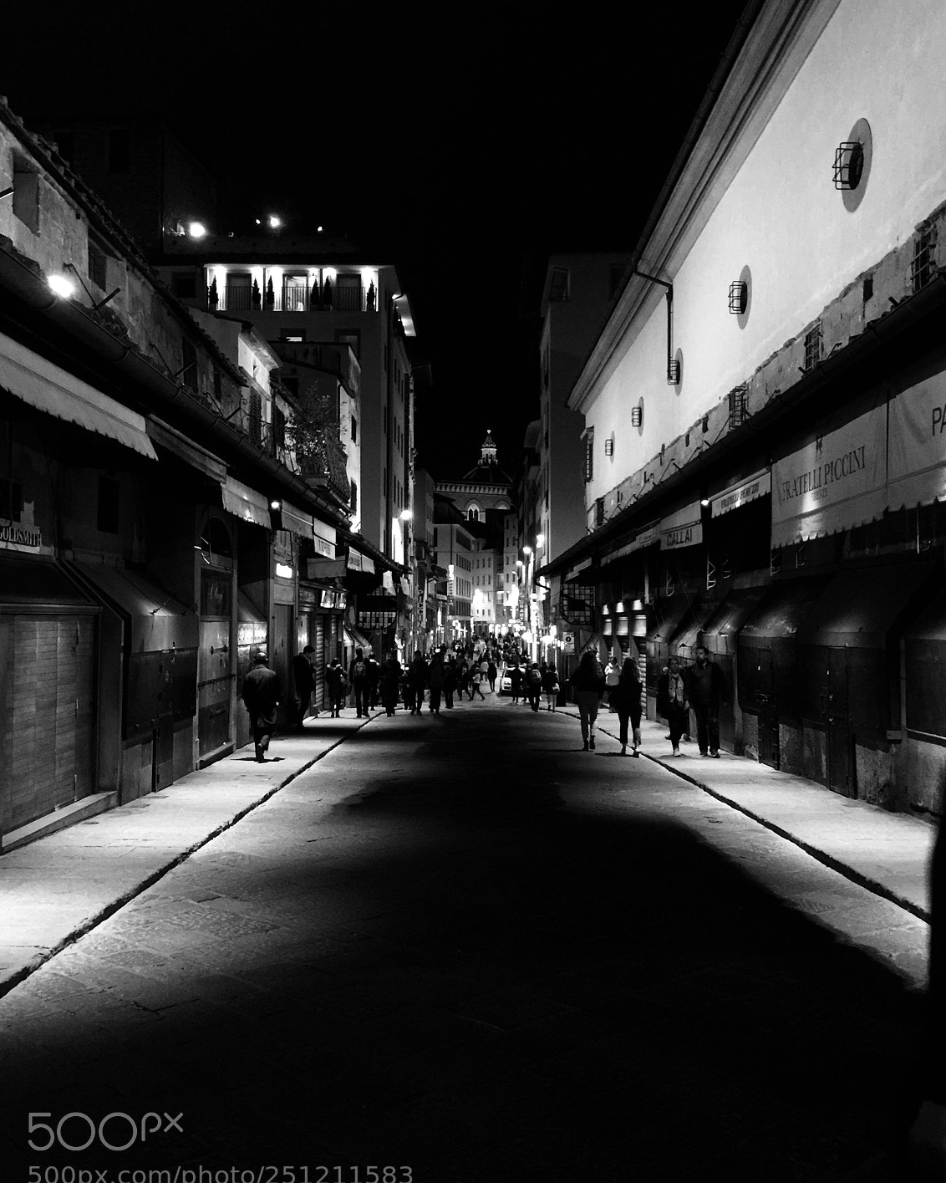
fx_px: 1120
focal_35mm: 32
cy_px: 573
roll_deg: -0.2
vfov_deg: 55.7
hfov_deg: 45.8
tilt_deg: +3.0
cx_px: 477
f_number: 2.2
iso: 125
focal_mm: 4.15
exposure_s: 1/8
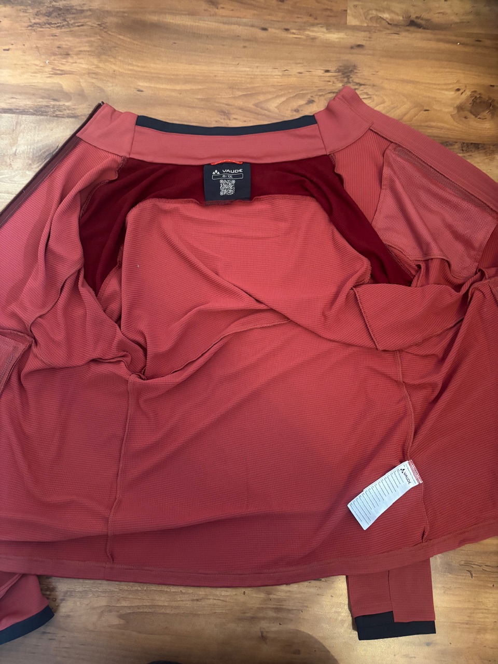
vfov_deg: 67.3
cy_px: 332
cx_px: 249
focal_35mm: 26
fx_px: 499
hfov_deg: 53.1
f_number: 1.6
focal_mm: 5.96
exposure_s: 1/33
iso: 640
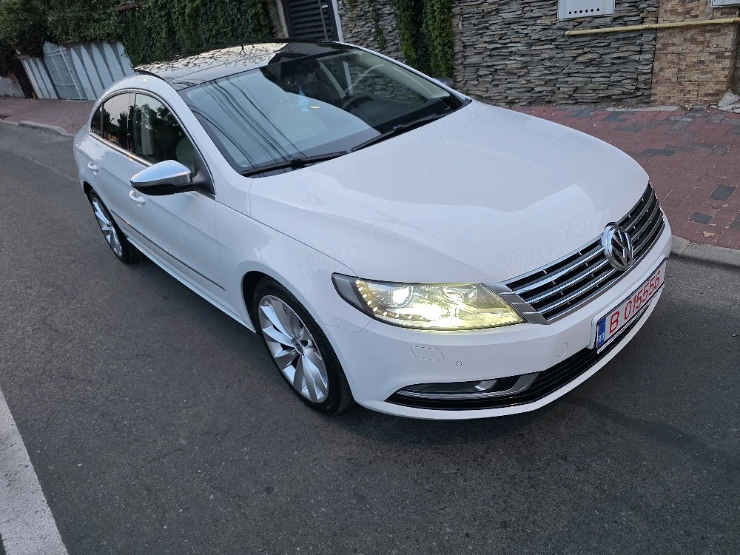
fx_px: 492
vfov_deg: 58.9
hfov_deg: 73.9
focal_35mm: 23
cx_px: 370
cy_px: 278
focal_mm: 6.3
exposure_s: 1/61.7
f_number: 1.7
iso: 160
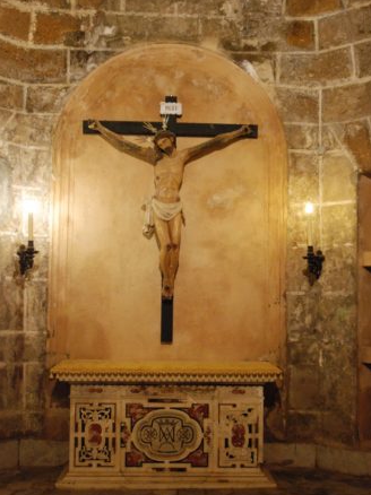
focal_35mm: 45
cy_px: 260
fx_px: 637
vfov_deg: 42.5
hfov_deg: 32.5
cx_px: 187
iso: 1600
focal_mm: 27
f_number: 3.8
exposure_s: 1/20
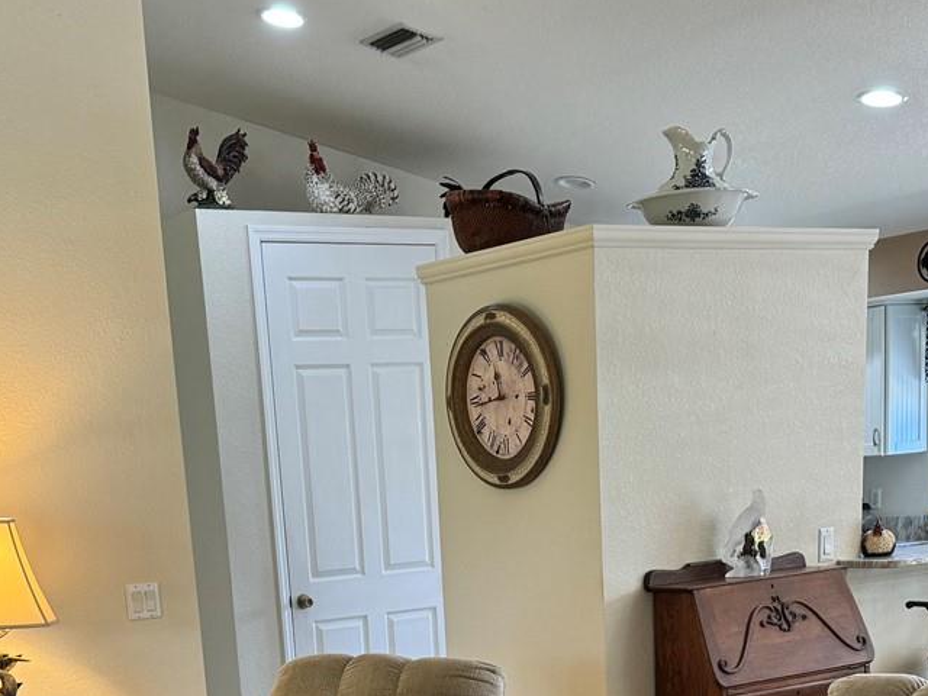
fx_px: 1609
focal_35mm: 60
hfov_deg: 32.1
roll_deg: +4.0
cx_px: 389
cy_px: 840
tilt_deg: -14.2
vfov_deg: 22.5
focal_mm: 6.76
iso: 125
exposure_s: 1/60
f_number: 1.78
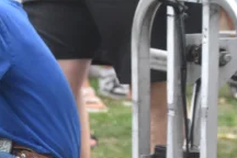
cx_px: -30
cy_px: 155
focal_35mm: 287
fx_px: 1888
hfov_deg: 7.1
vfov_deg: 4.8
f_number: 4
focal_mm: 55
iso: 800
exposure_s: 1/160
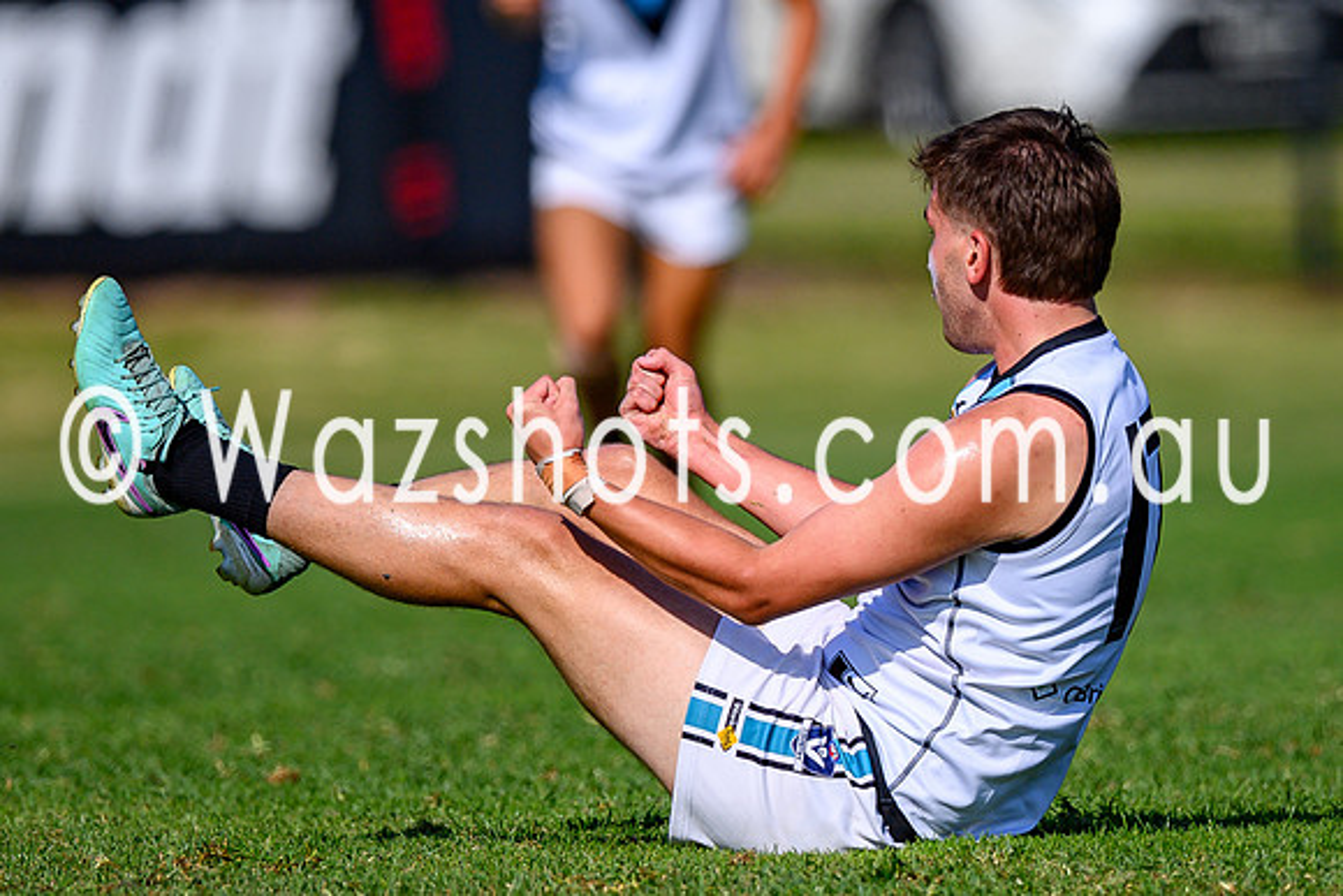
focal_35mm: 1065
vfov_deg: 1.3
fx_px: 39754
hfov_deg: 1.9
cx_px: 964
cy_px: 412
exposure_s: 1/2500
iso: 140
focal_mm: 500
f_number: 4
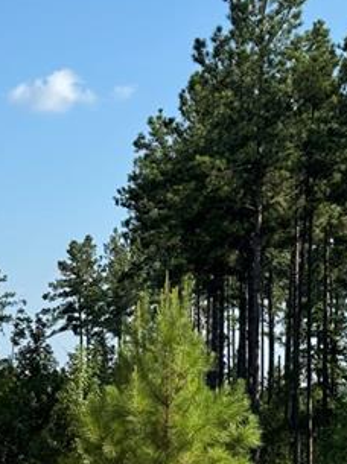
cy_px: 427
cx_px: 212
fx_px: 1621
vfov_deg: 16.1
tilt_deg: -0.3
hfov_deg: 12.2
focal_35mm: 121
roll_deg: +0.5
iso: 64
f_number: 1.78
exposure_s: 1/2110
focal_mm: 6.76
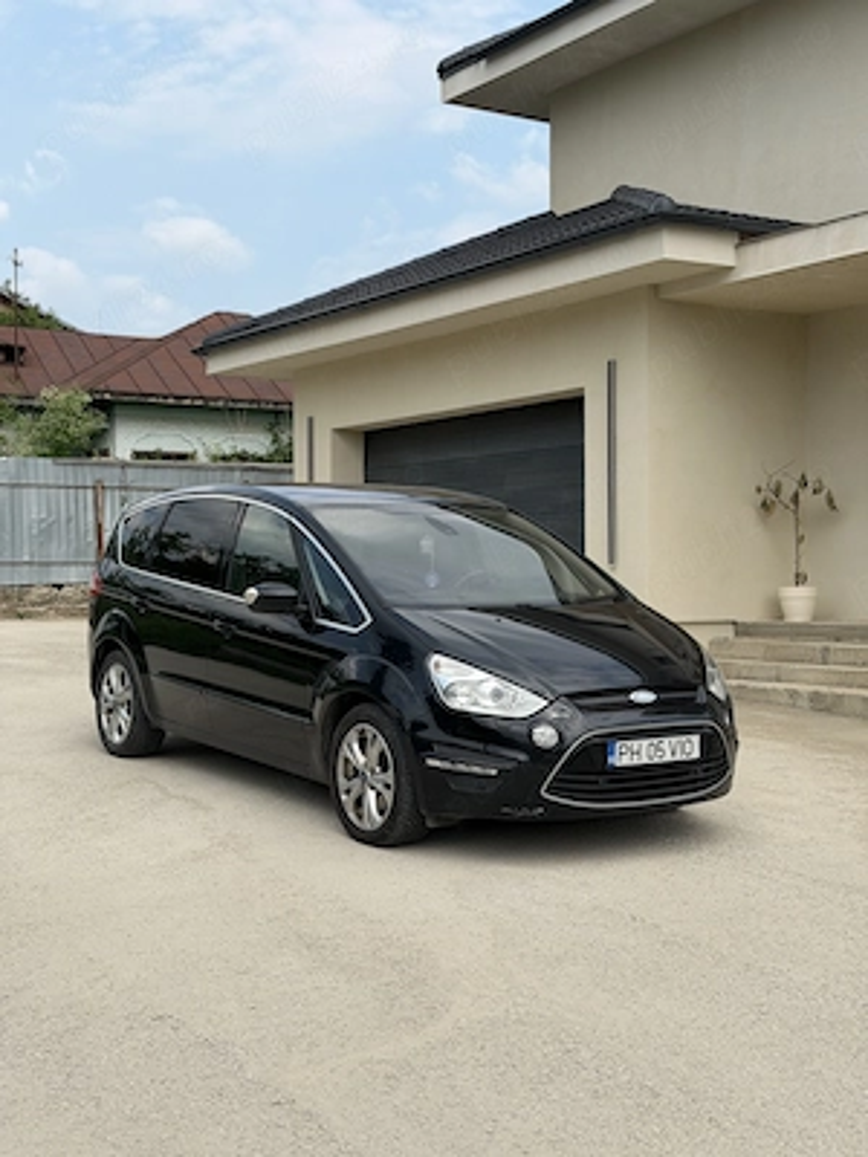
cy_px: 578
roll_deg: -0.1
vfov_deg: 39.7
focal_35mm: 48
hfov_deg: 30.3
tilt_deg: +0.5
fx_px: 1605
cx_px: 434
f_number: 1.78
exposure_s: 1/4878
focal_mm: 6.76
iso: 80
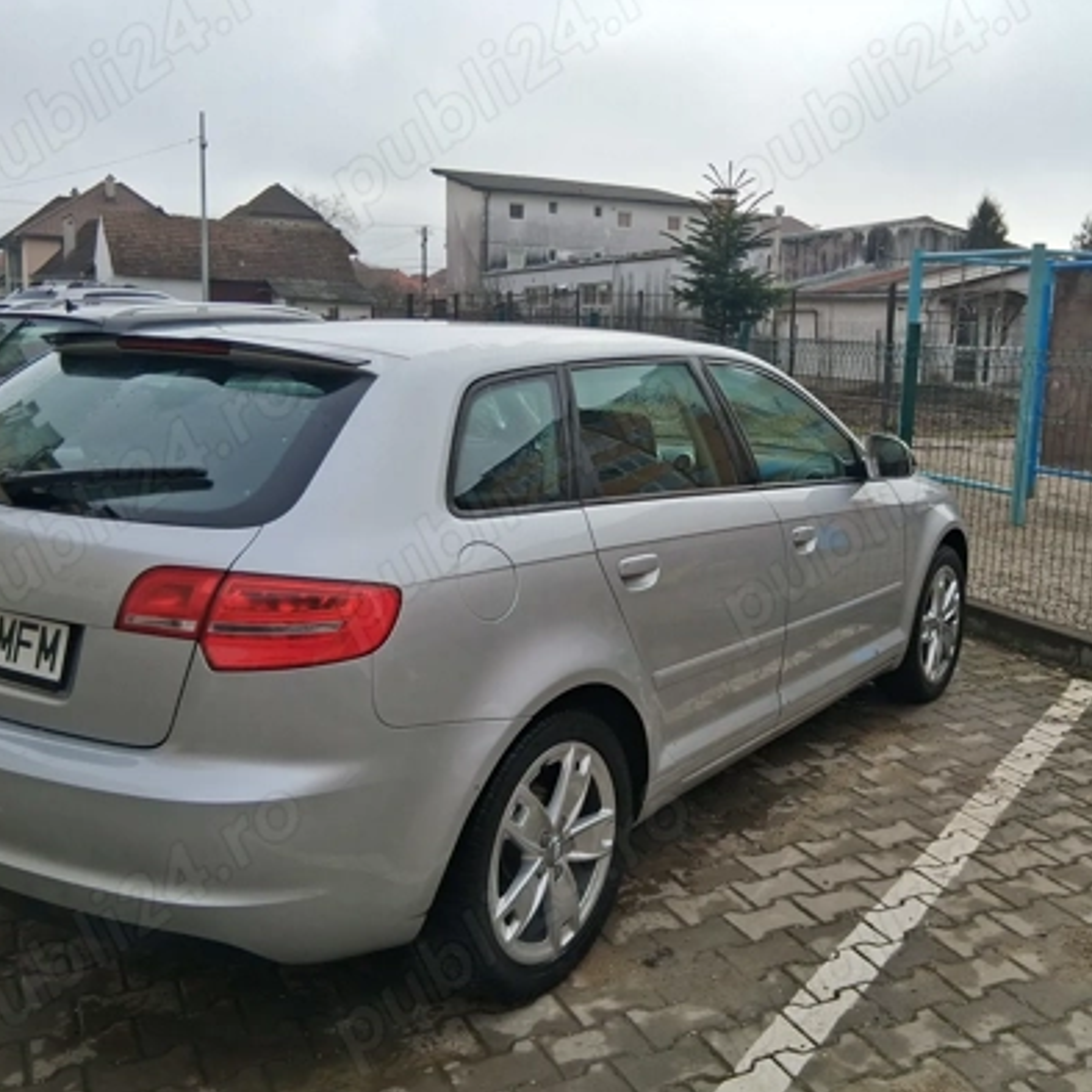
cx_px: 704
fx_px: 1249
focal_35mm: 35
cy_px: 529
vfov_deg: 47.2
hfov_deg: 46.7
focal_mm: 3.98
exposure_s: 1/1116
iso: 25
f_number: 1.8
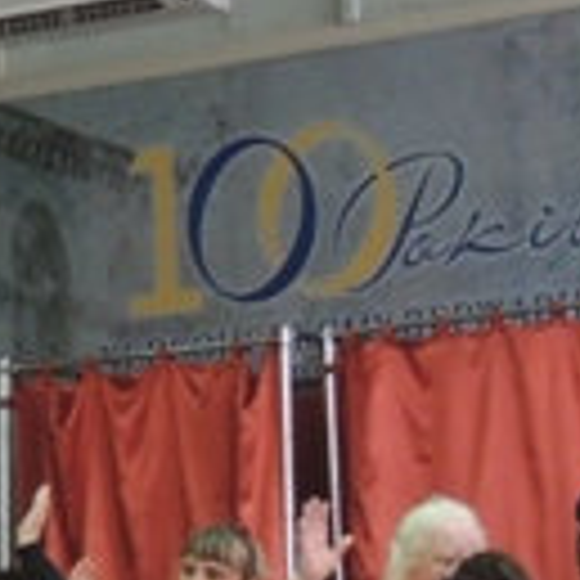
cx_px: -468
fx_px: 4170
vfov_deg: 7.8
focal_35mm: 220
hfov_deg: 7.7
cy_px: 859
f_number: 3.3
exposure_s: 1/30
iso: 400
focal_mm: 7.1
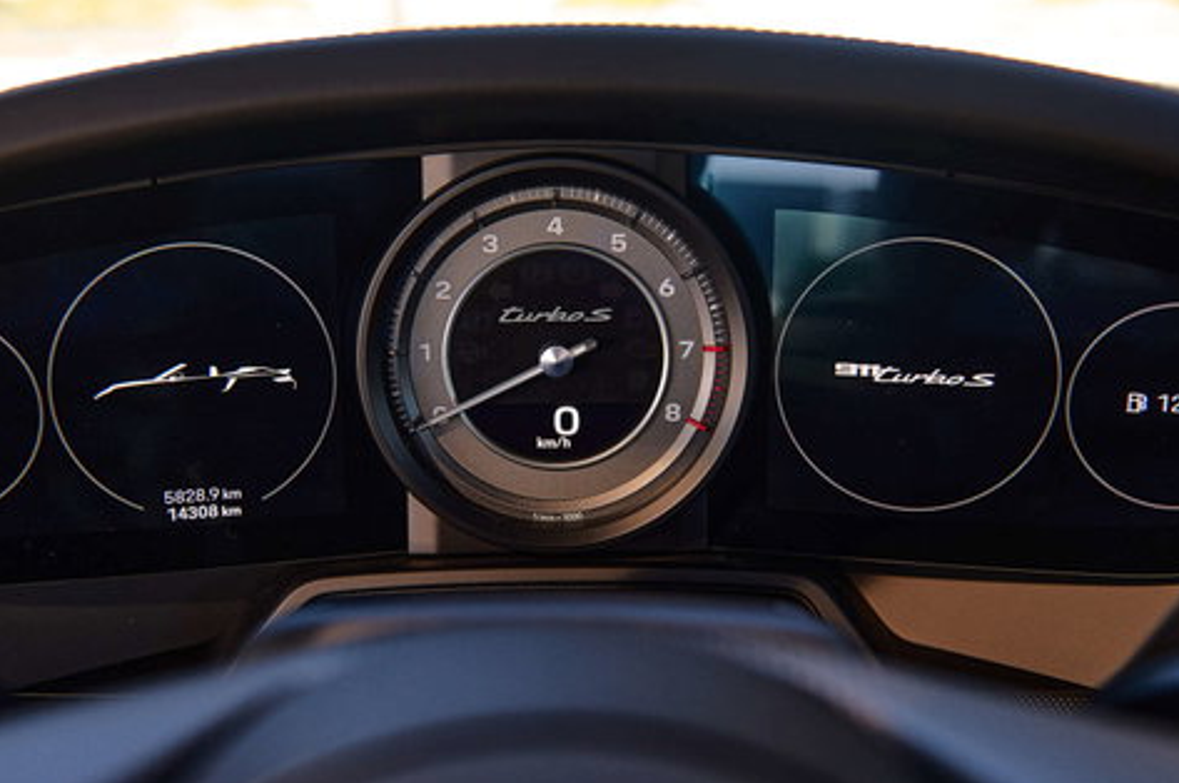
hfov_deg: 49.6
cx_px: 556
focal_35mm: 39
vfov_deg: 34.1
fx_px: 1275
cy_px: 415
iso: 640
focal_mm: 24
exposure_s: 1/500
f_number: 2.8
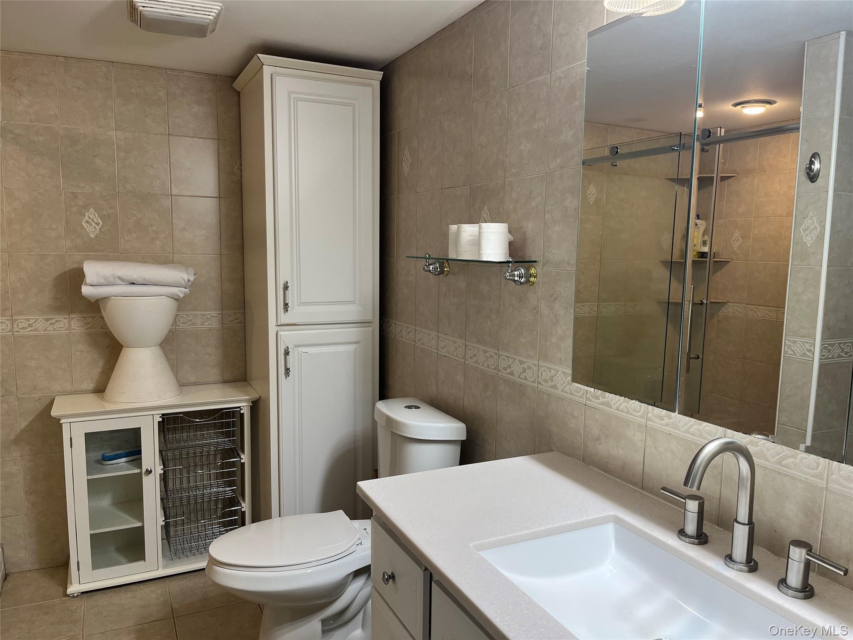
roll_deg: -0.9
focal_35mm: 26
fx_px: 641
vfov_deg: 53.1
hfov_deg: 67.3
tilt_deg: -7.6
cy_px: 320
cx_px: 426
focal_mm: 5.1
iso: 80
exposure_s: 1/120
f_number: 1.6
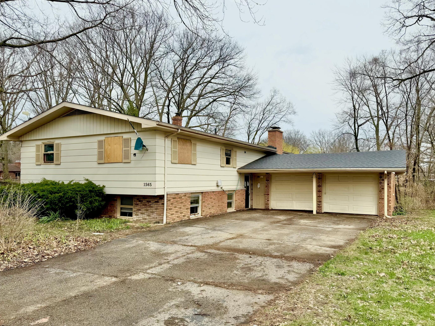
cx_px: 219
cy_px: 174
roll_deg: +0.5
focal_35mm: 26
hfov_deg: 67.3
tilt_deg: +0.5
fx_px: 327
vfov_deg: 53.0
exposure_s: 1/3759
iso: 80
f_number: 1.78
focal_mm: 6.76
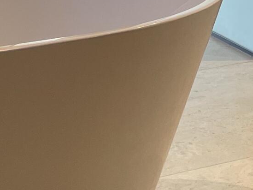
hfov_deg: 12.0
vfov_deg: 9.6
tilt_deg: +1.4
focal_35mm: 142
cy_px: -226
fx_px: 1038
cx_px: 543
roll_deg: +0.3
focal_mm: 4.2
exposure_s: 1/111
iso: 100
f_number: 1.6
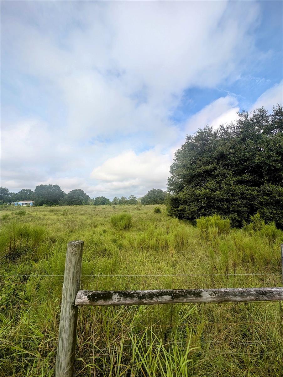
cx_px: 142
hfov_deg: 94.6
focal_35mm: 12
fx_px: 131
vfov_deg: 110.5
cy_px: 188
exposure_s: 1/1003
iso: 42
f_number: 1.95
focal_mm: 2.23
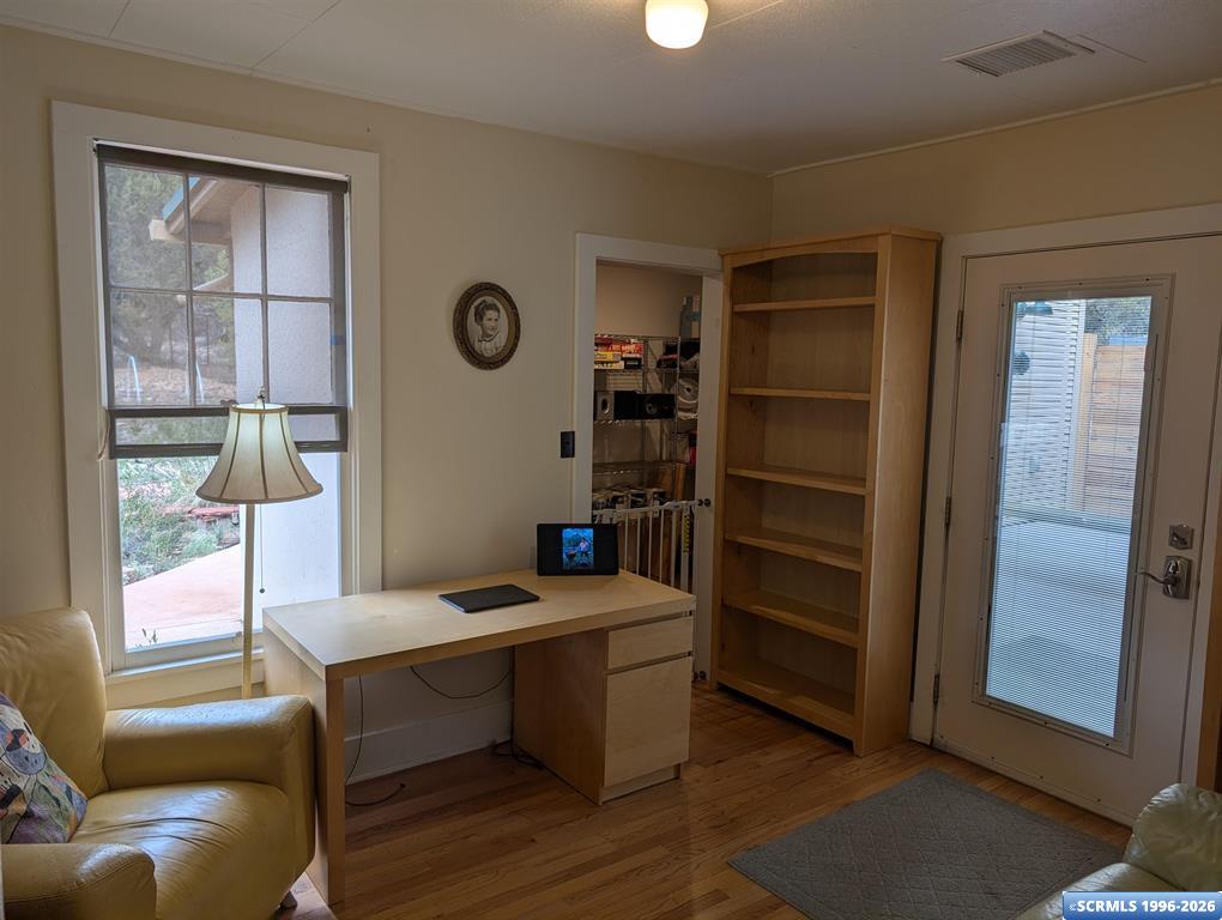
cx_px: 611
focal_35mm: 24
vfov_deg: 56.9
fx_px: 848
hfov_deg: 71.5
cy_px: 460
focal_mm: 6.9
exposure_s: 1/120
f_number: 1.68
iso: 16
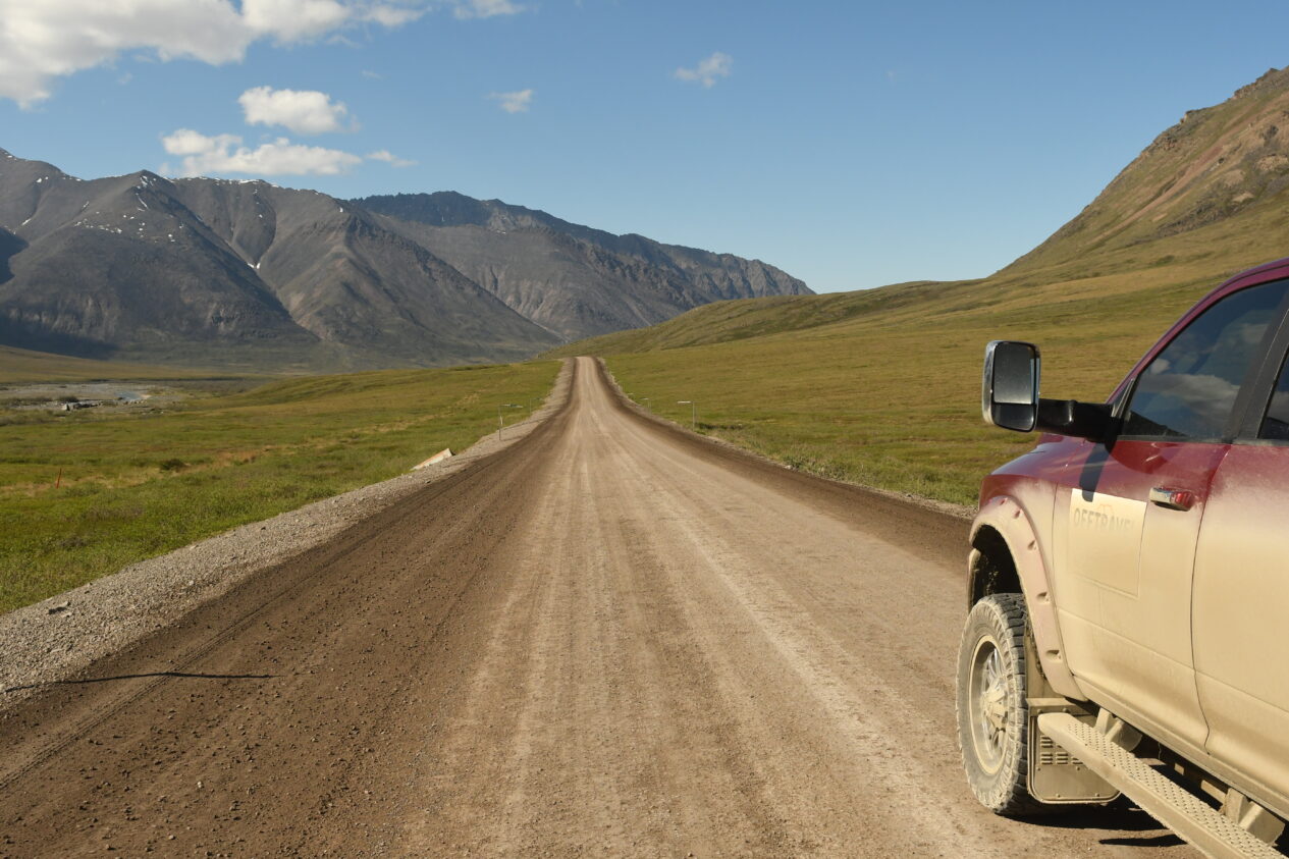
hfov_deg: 53.1
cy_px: 430
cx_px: 644
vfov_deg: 36.9
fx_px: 1289
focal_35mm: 36
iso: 640
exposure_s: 1/2500
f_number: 7.1
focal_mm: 24
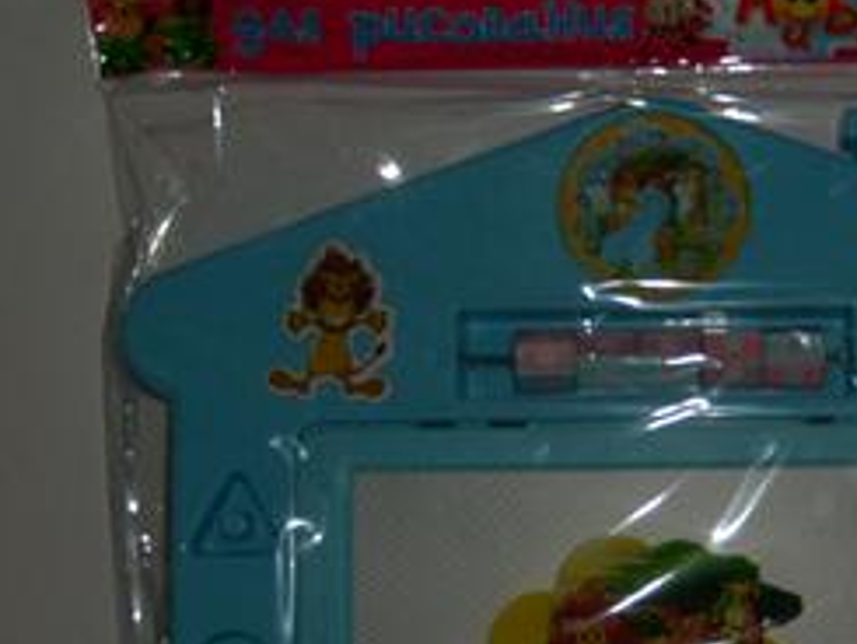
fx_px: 1585
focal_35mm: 64
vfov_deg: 22.8
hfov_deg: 29.7
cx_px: 661
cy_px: 455
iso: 80
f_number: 2.8
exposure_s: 1/45
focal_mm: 5.8
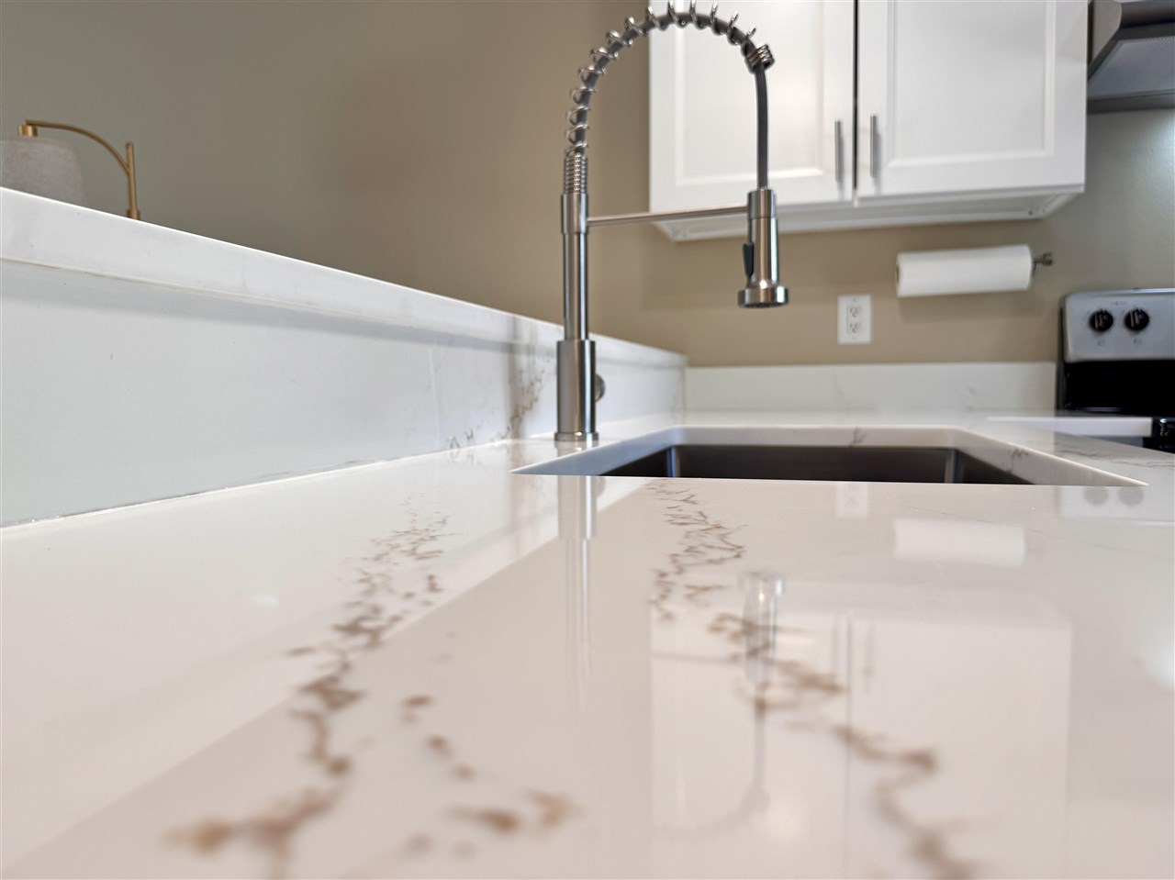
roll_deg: +0.3
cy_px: 440
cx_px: 588
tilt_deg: -4.7
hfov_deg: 71.6
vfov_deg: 56.8
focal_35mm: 24
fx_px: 814
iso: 80
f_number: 1.78
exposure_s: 1/120
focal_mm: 6.76
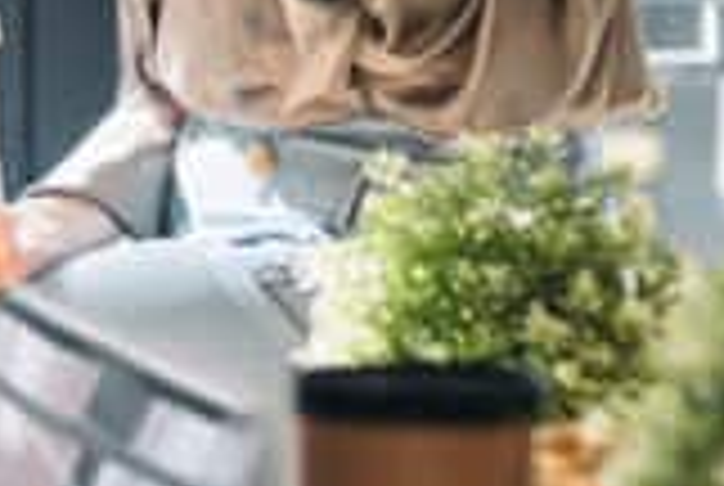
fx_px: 4473
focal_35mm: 222
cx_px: -477
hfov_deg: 8.9
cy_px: 4
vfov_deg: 6.2
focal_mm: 35
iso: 100
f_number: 1.4
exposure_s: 1/250
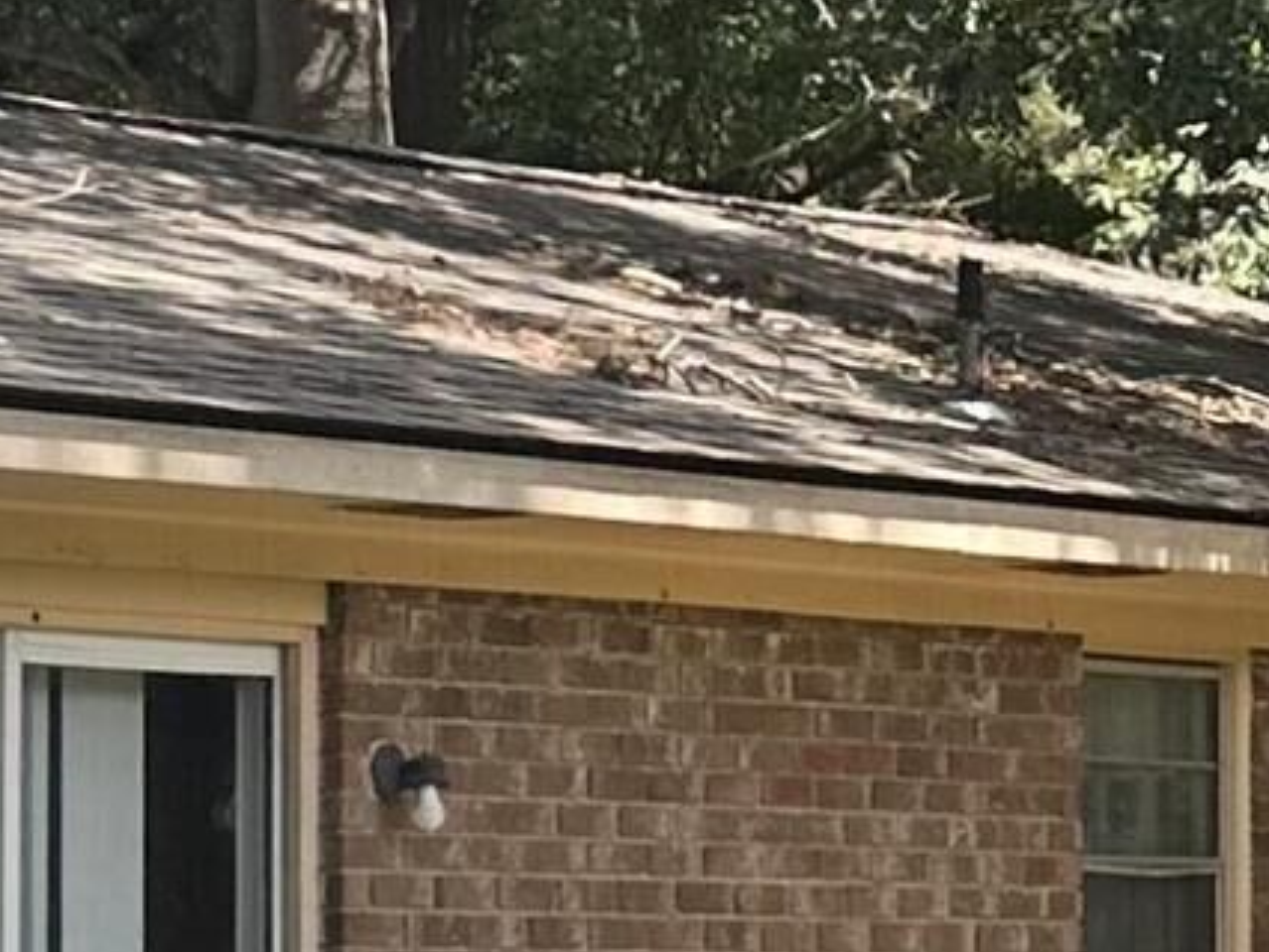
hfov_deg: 9.9
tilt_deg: +1.6
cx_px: -1868
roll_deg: -1.9
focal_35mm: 173
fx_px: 6346
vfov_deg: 8.6
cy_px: 690
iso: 80
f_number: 1.78
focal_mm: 6.86
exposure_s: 1/611
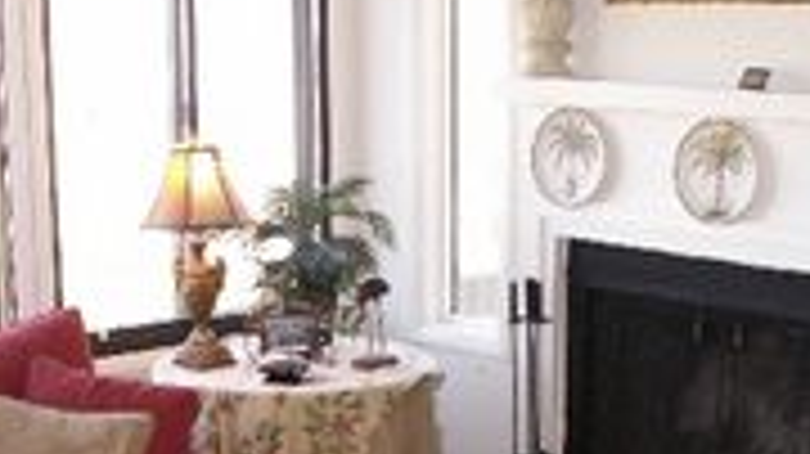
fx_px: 1674
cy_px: 405
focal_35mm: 78
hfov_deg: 27.1
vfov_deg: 15.3
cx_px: 320
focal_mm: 5.86
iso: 160
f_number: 2.8
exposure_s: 1/40
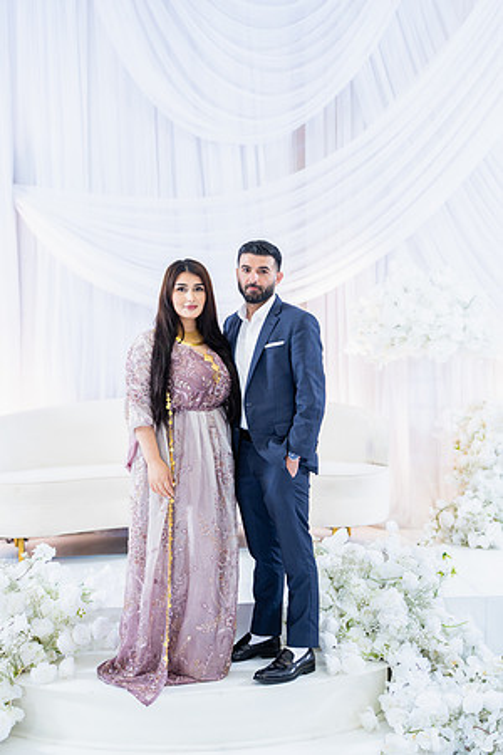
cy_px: 378
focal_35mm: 50
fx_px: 1048
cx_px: 252
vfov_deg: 39.6
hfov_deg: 27.0
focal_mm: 50
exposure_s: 1/160
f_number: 2
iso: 400
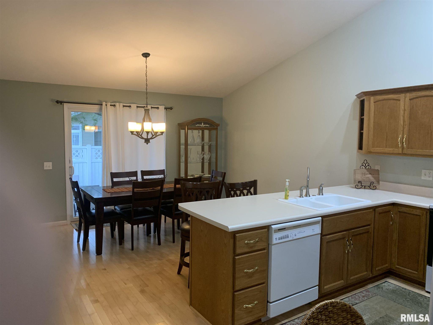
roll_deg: -0.2
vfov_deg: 53.1
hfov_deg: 67.3
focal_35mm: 26
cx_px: 216
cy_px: 162
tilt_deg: -3.9
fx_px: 325
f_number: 1.8
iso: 200
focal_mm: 4.25
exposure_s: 1/60
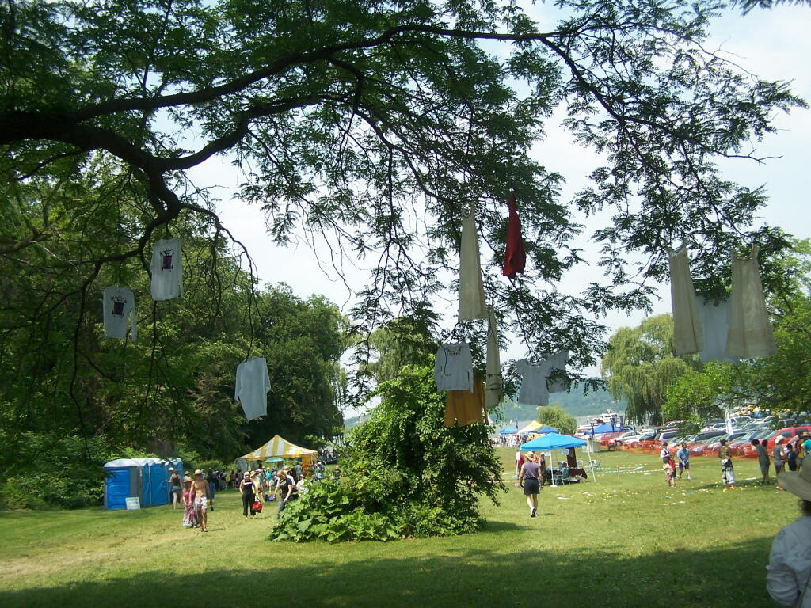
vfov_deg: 37.7
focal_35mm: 38
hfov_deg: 49.0
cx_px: 406
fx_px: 890
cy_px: 304
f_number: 2.8
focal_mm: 6.3
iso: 80
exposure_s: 1/320
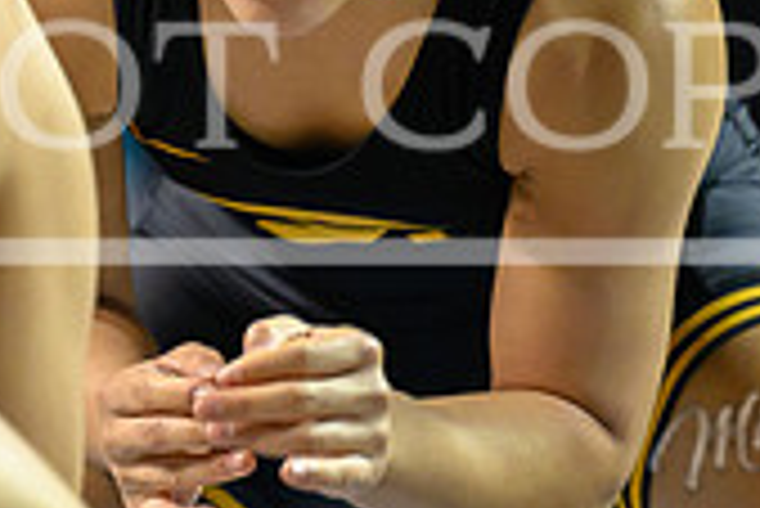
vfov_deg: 1.6
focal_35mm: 850
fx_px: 17959
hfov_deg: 2.4
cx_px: -126
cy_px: 292
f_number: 2.8
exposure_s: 1/800
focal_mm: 185
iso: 3200
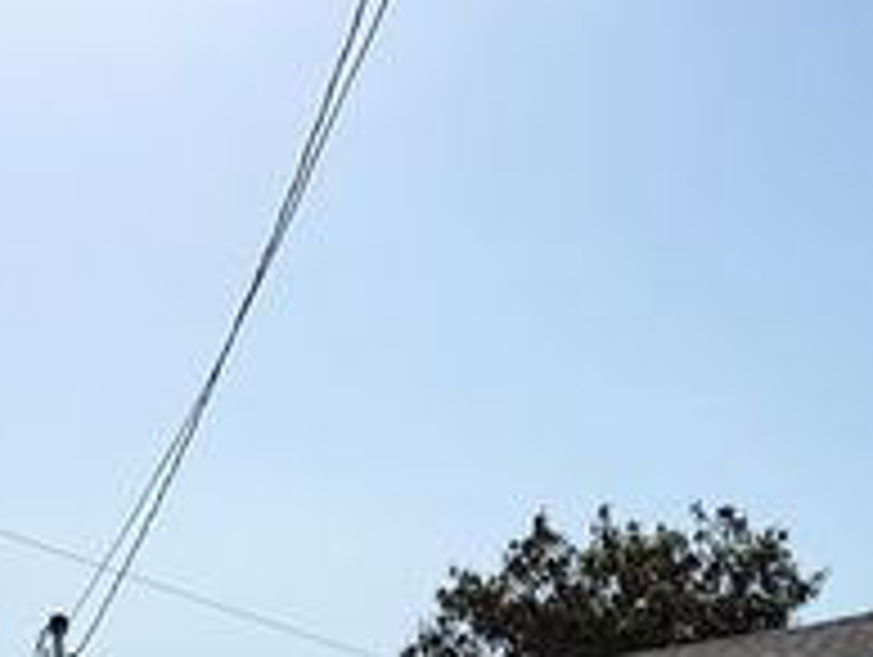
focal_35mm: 79
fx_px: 1995
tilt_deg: -1.8
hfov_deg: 22.0
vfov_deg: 17.0
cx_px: 1156
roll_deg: +0.9
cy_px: 963
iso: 80
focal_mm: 6.76
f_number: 1.78
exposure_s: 1/9091
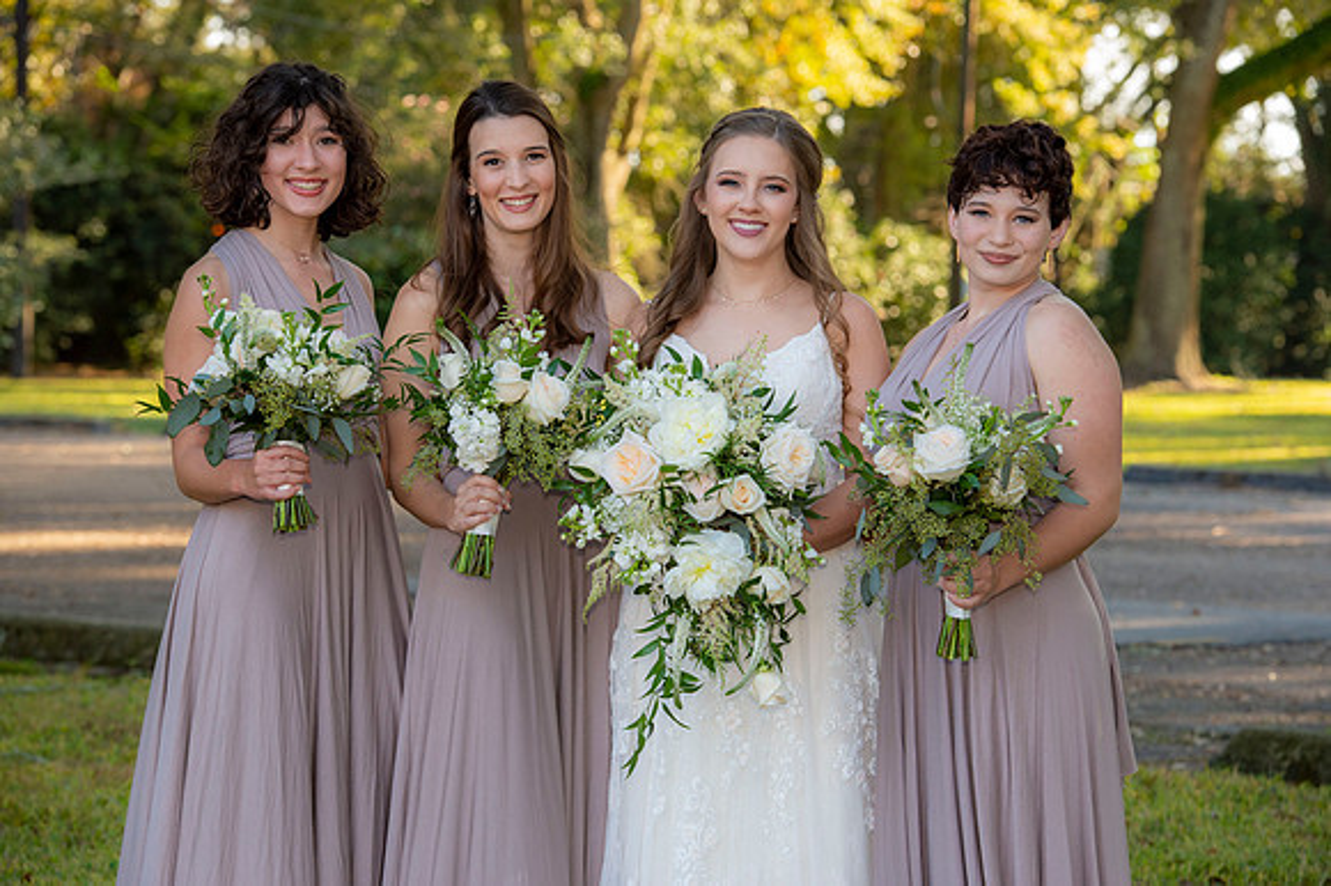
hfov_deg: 16.8
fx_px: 4508
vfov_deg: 11.2
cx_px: 666
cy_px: 443
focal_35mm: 122
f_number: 6.3
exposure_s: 1/400
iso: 1250
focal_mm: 122
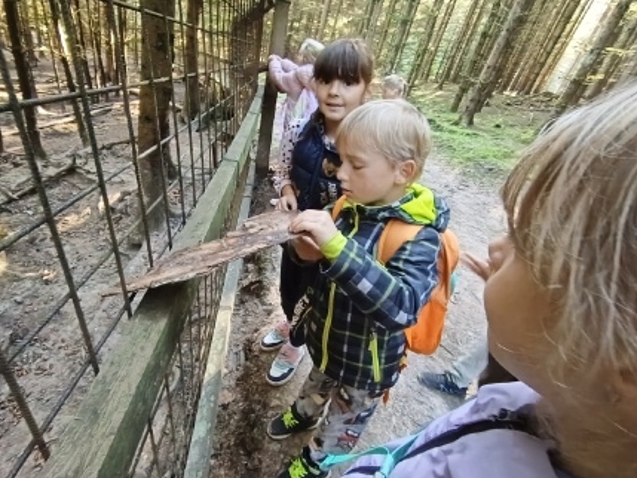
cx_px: 290
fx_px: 350
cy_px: 230
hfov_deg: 84.4
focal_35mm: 19
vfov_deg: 68.7
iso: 1746
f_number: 2.2
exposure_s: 1/33.3
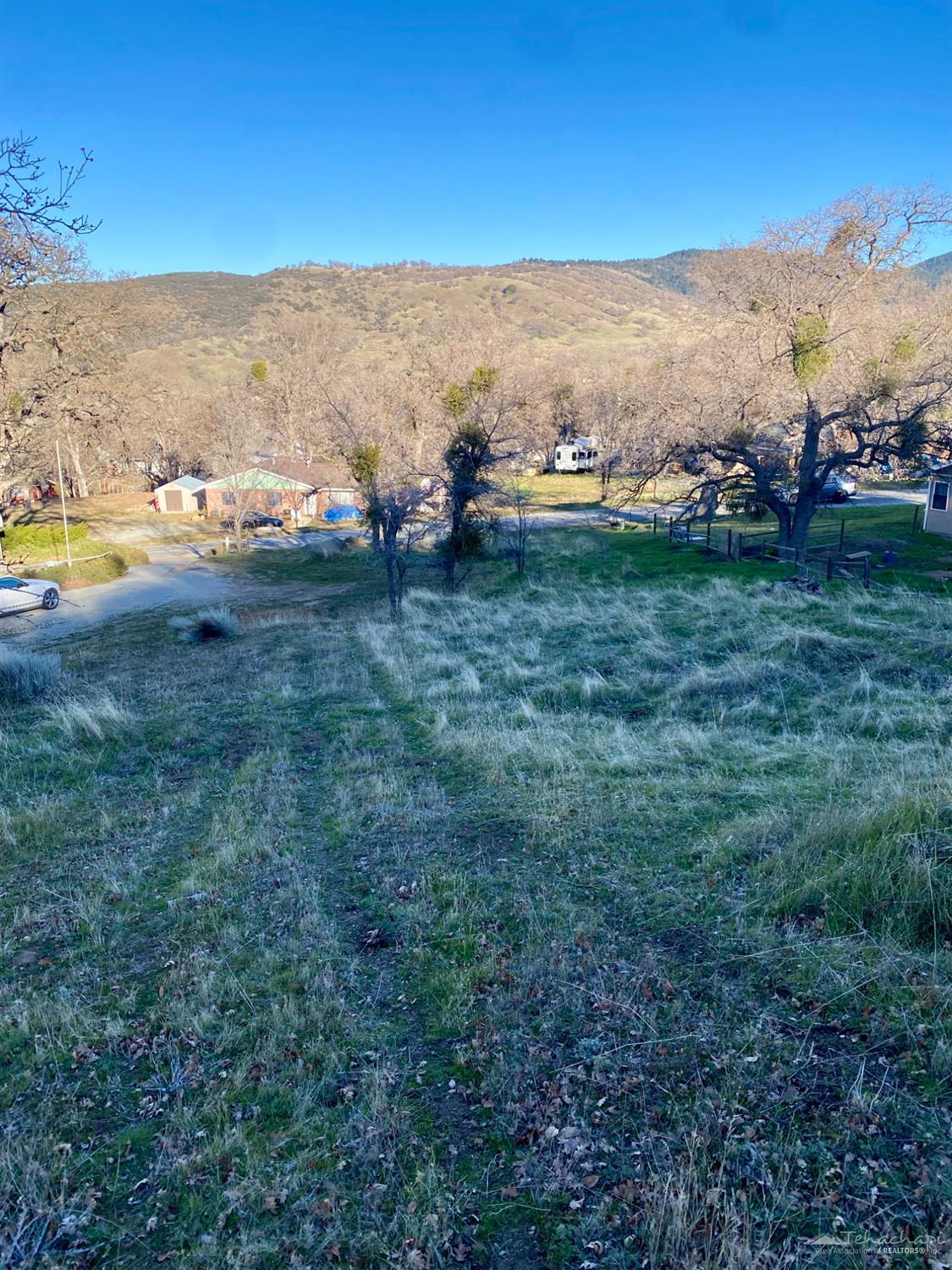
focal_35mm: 26
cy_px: 635
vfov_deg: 67.3
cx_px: 476
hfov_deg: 53.1
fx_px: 953
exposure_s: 1/1287
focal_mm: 4.25
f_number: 1.8
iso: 32
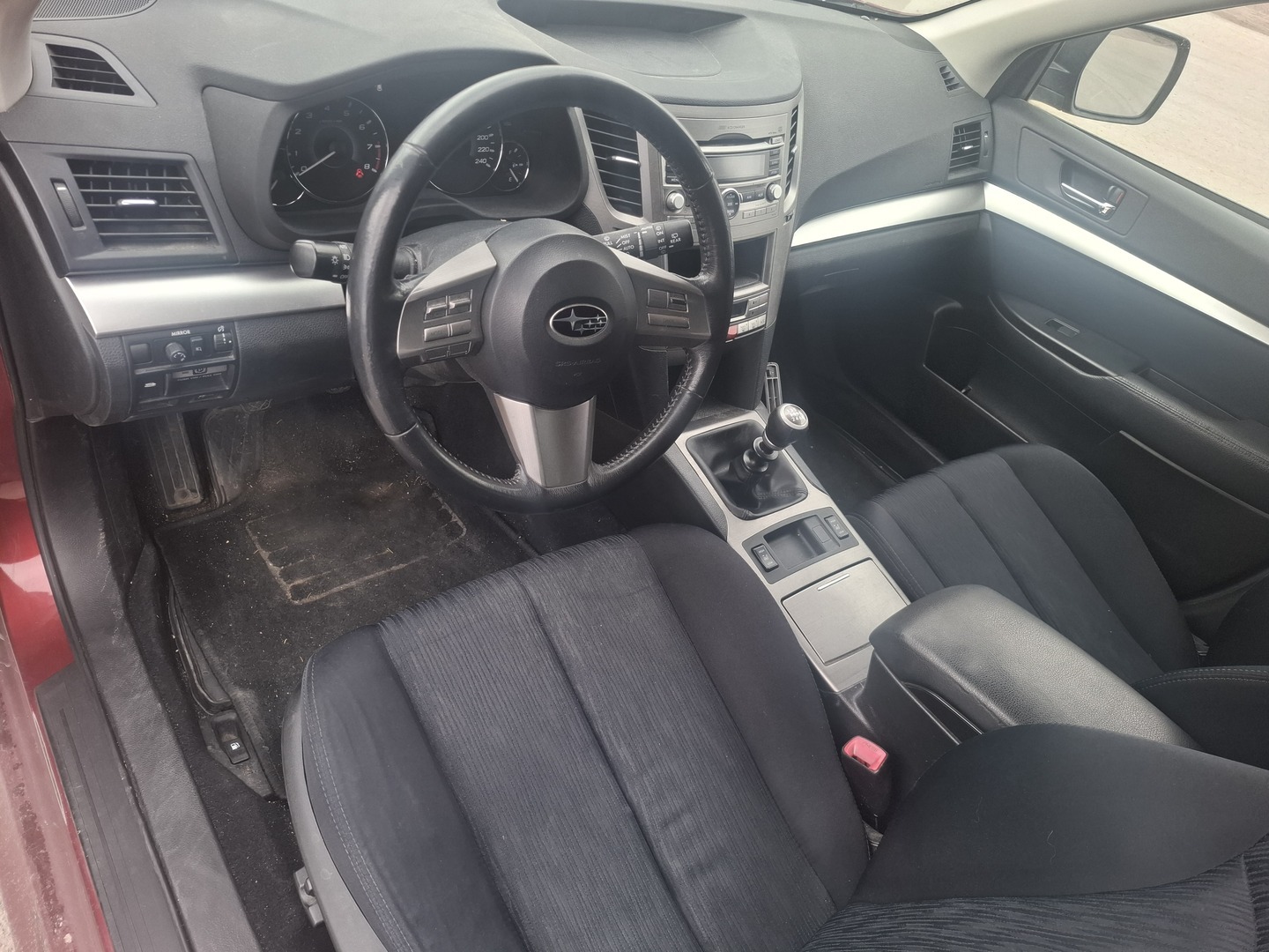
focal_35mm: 23
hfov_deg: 73.9
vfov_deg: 58.9
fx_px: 843
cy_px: 476
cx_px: 634
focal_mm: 5.54
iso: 50
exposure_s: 1/100
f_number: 1.8
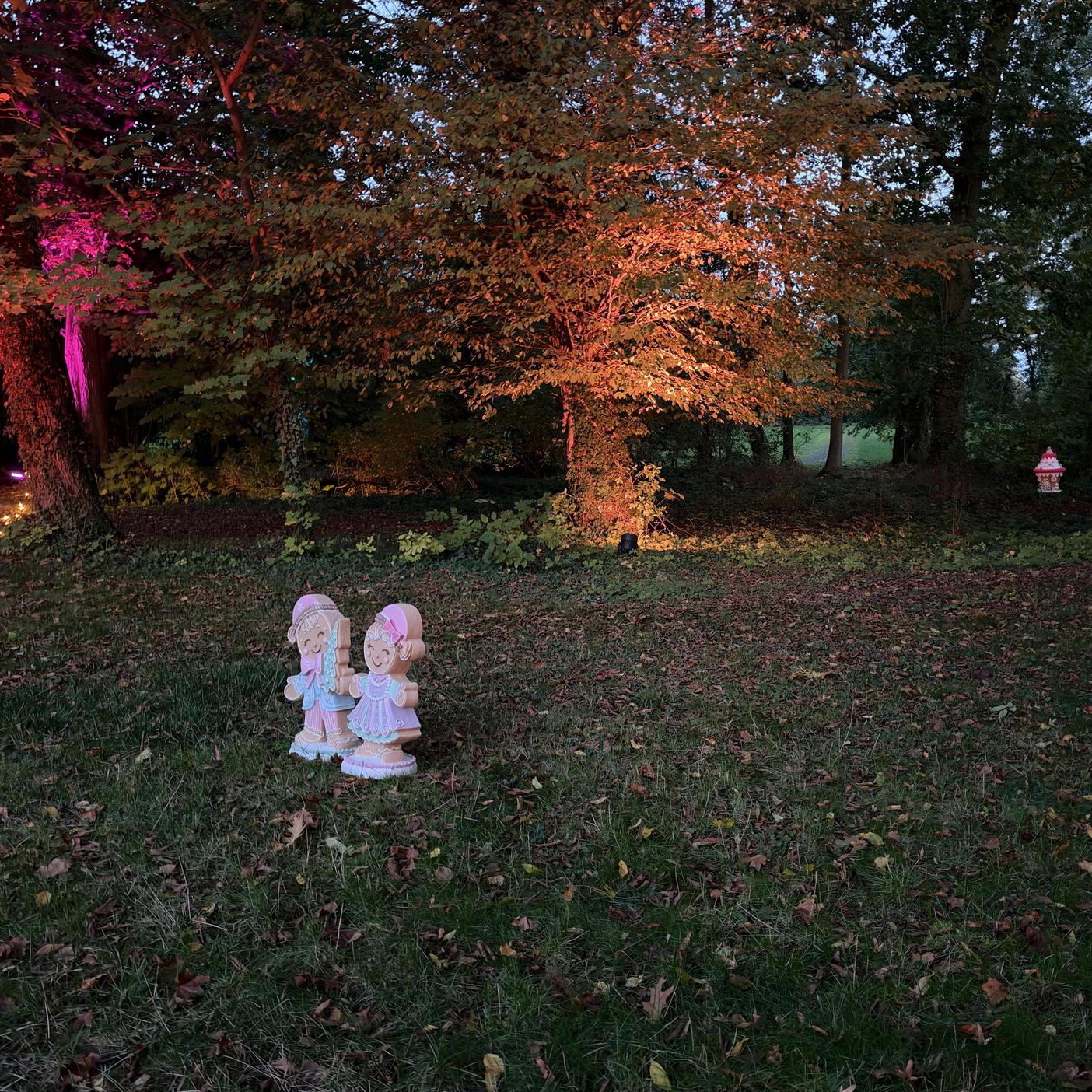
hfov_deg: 54.7
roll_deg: -0.8
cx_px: 706
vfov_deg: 55.6
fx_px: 1035
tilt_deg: -4.2
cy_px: 548
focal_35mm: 29
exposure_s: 1/25
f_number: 1.48
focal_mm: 6.93
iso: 800
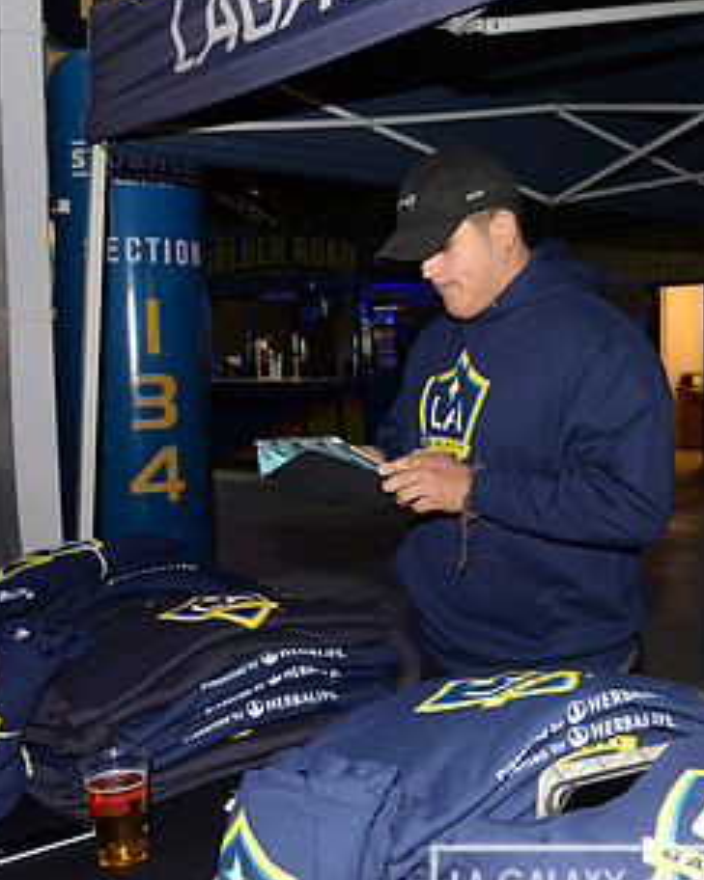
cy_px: 450
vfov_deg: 42.9
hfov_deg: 33.1
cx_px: 634
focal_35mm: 43
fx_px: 1120
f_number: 10
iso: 3200
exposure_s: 1/60
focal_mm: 24
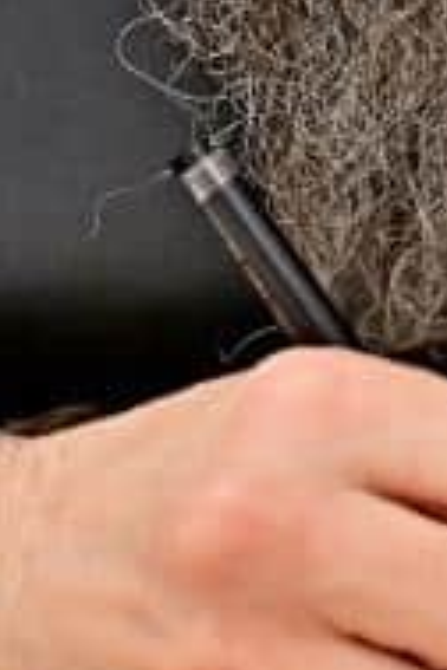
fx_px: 3129
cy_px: -581
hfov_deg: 7.9
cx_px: 750
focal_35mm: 168
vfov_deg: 11.3
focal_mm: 31
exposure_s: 1/200
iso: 500
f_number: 4
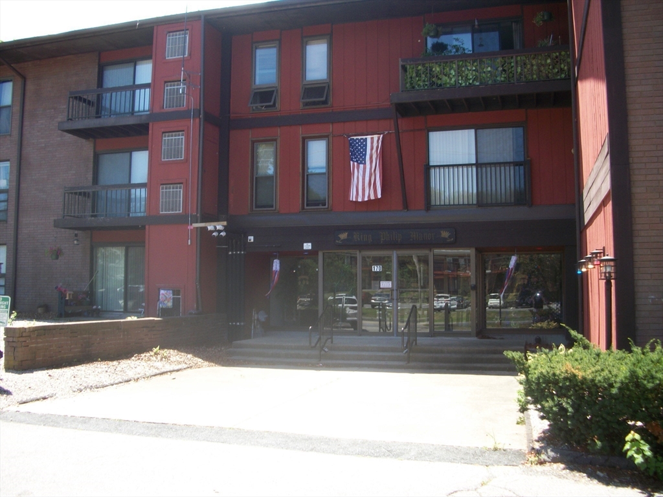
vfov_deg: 40.7
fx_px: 670
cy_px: 248
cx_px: 332
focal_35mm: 35
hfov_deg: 52.6
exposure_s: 1/320
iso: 80
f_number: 3.1
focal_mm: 6.3
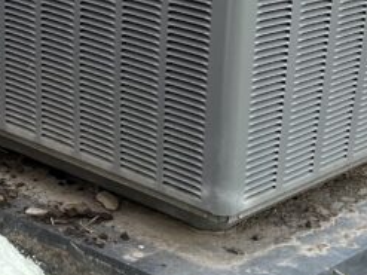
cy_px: 59
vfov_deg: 13.6
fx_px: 1144
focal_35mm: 108
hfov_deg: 18.2
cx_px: 212
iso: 40
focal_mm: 5.1
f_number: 1.6
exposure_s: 1/184
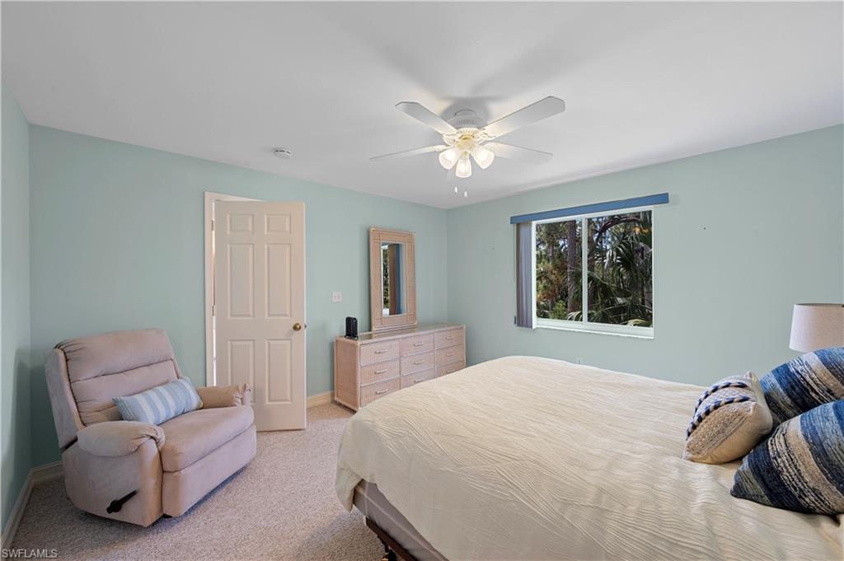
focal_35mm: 14
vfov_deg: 81.1
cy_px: 280
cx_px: 422
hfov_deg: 104.3
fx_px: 328
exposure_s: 1/10
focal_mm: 14
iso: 1000
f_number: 8
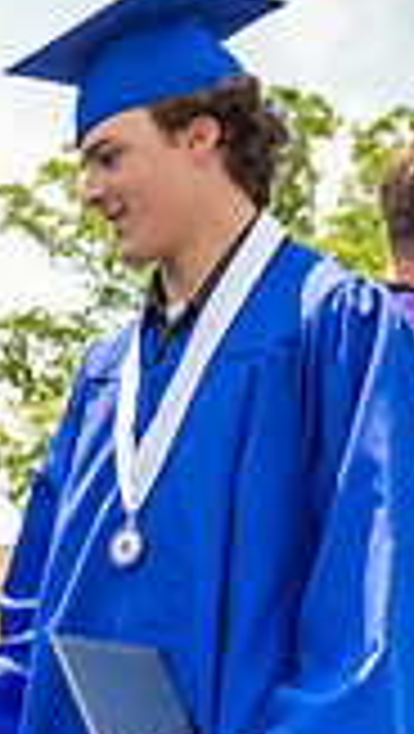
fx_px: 4750
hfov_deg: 4.9
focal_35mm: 244
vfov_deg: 8.8
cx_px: -465
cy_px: 821
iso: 200
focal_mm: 34
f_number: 7.1
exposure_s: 1/800
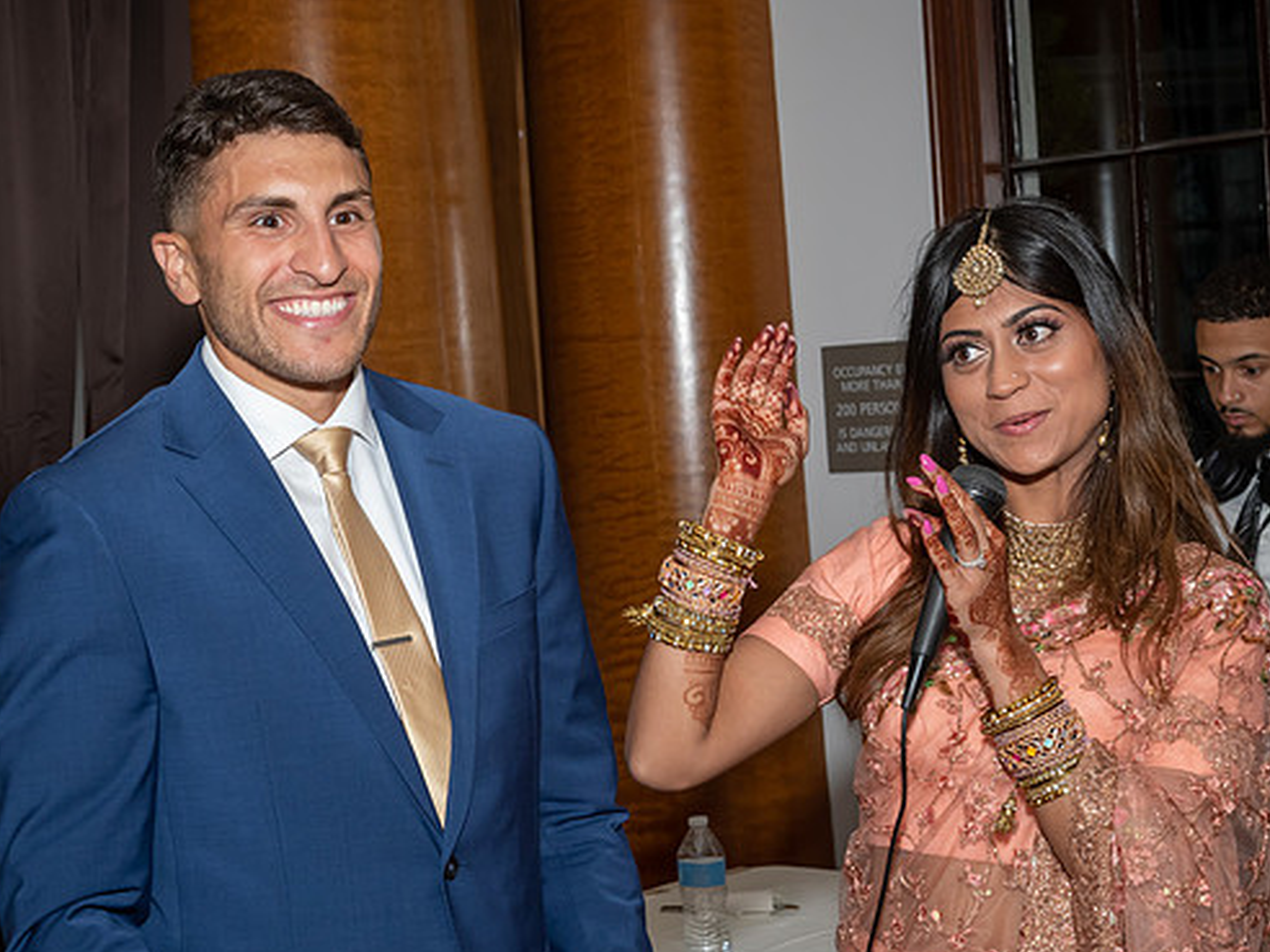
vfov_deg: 19.6
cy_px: 568
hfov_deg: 26.0
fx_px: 2752
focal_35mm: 75
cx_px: 688
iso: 500
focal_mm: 34
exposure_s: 1/250
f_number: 7.1
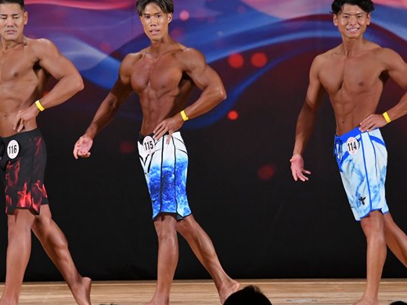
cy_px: 156
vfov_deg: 4.8
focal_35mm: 311
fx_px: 3657
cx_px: 175
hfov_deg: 6.4
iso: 3200
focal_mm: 145
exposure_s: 1/400
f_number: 5.6
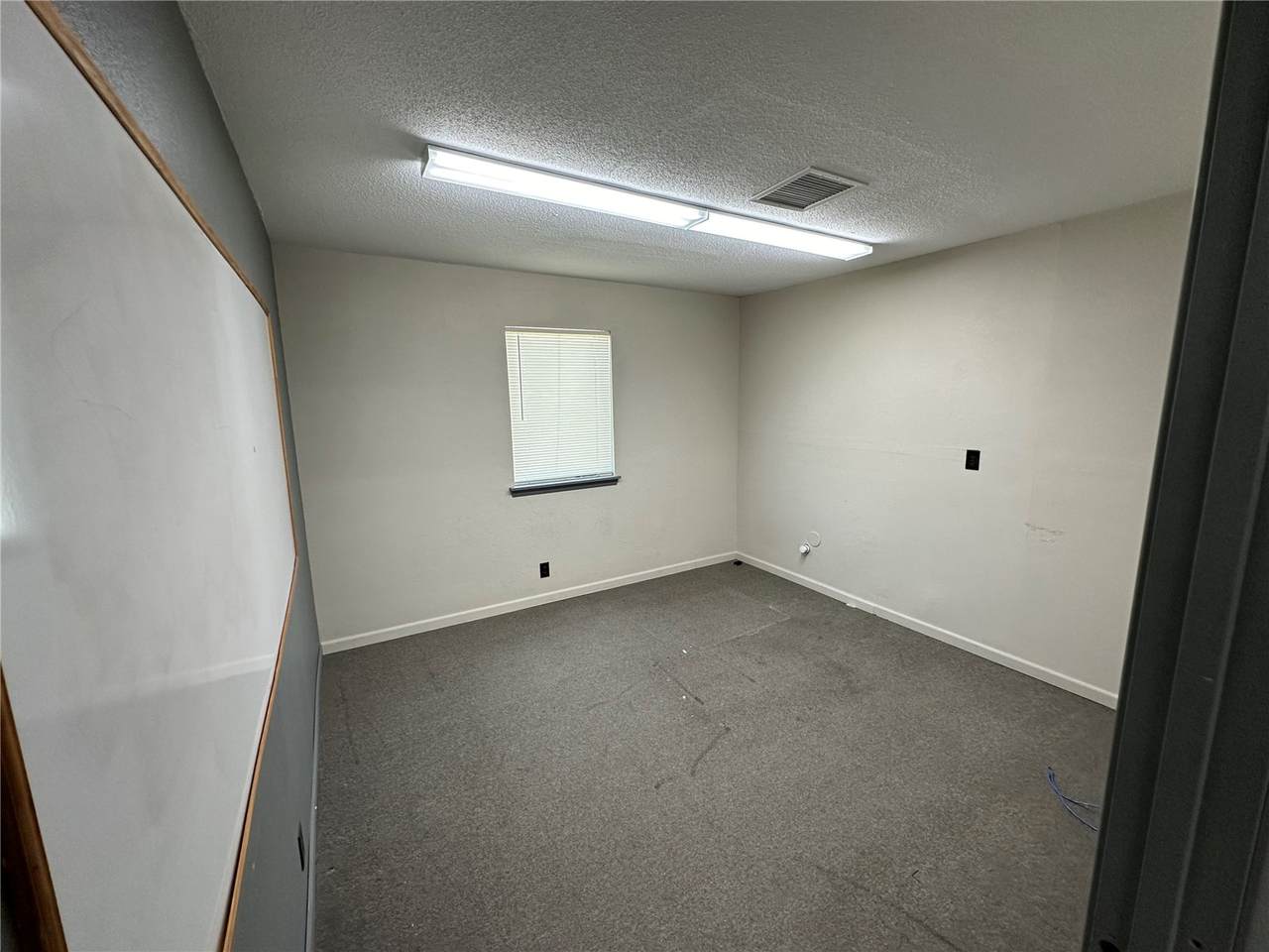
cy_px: 476
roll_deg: +1.3
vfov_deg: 85.7
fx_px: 513
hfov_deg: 102.1
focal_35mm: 14
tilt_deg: -8.8
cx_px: 634
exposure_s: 1/120
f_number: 2.2
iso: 160
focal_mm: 2.22
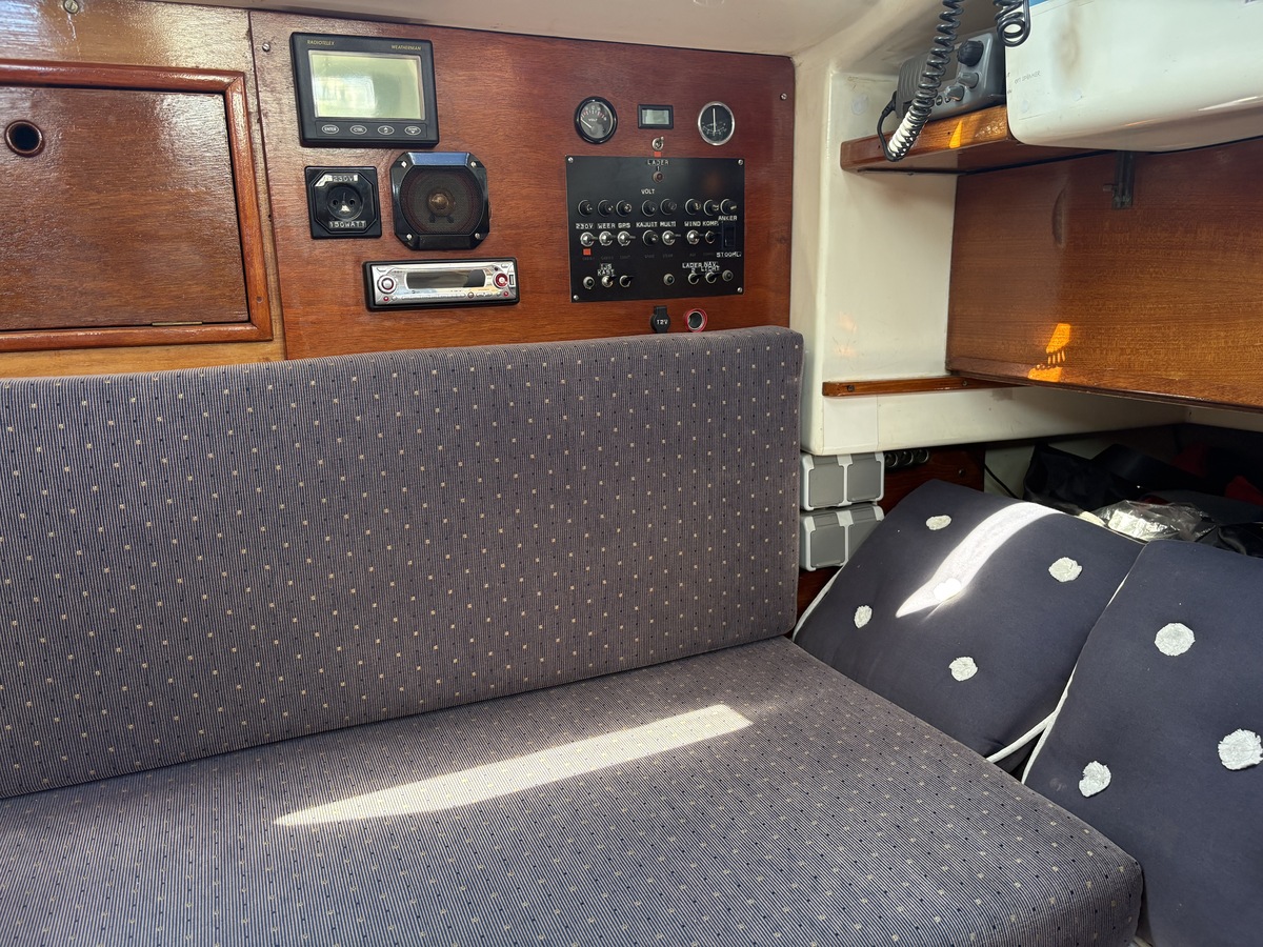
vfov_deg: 53.1
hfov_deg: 67.3
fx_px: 949
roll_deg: +1.8
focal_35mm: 26
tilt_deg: -11.9
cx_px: 632
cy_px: 474
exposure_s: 1/78
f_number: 1.6
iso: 125
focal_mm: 5.96
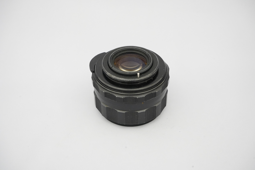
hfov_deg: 40.4
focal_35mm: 49
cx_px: 128
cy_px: 85
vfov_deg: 27.5
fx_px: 347
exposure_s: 1/30
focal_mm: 49
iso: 6400
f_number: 11
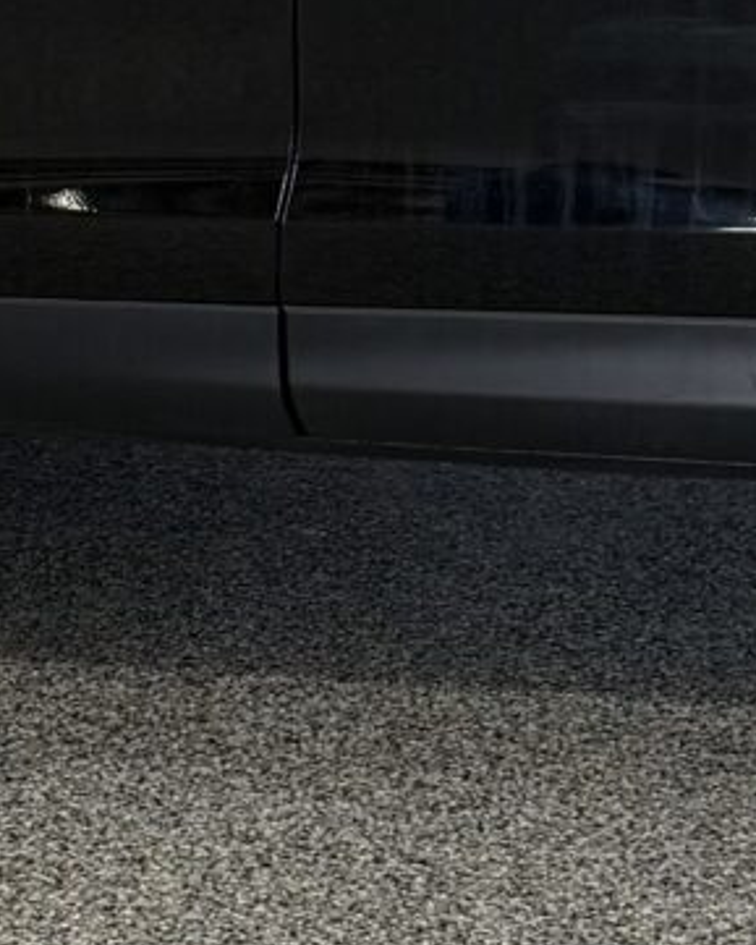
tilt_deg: -14.3
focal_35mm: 166
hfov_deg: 9.3
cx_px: 204
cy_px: 105
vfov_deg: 11.5
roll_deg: -1.4
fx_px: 4641
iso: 125
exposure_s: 1/120
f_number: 1.78
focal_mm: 6.76
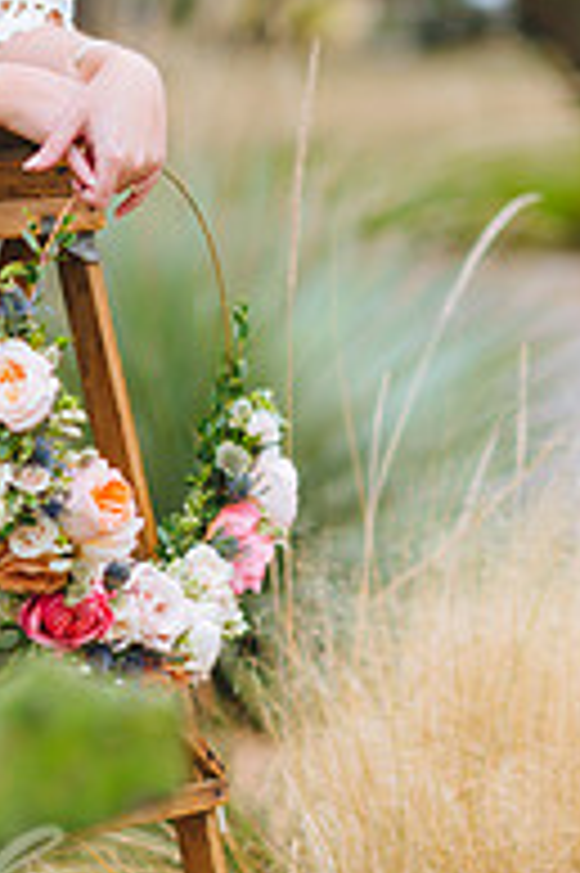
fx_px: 4769
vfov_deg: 10.4
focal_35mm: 197
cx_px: -70
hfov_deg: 6.9
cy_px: 130
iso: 320
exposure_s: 1/1000
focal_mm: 85
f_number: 2
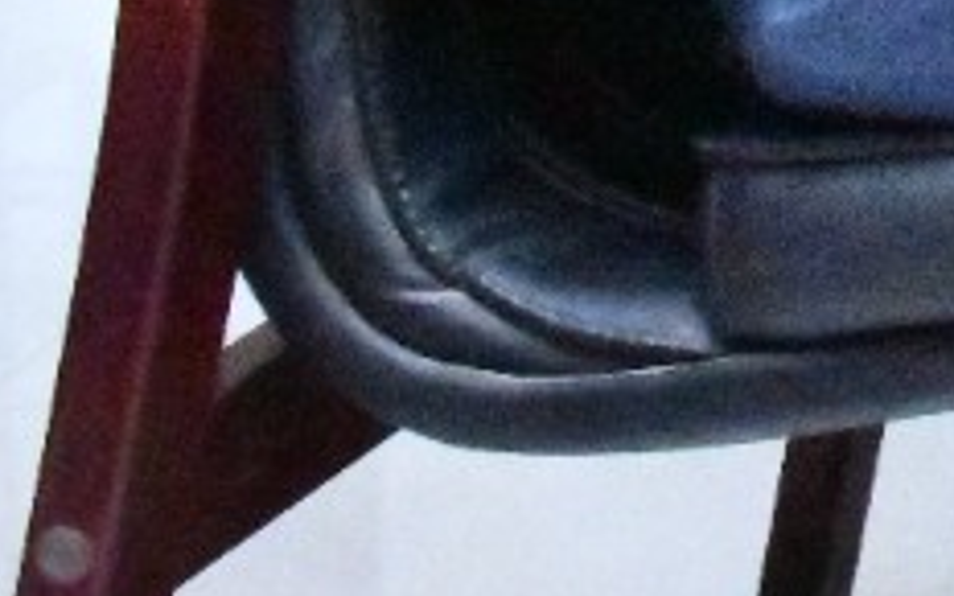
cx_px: 3080
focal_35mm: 211
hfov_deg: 8.1
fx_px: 5486
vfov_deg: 5.7
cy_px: -1443
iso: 25600
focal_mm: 30
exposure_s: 1/125
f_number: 20
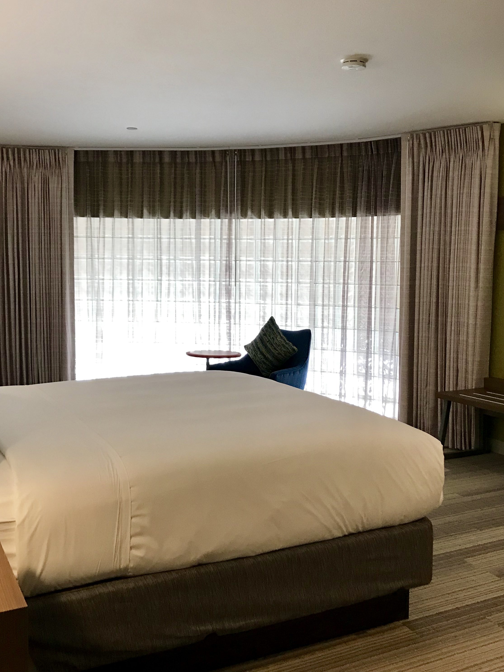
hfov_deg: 37.6
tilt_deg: -4.0
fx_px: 738
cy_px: 331
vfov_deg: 49.0
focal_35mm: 38
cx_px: 304
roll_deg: -0.7
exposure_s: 1/30
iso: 40
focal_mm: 3.99
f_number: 1.8
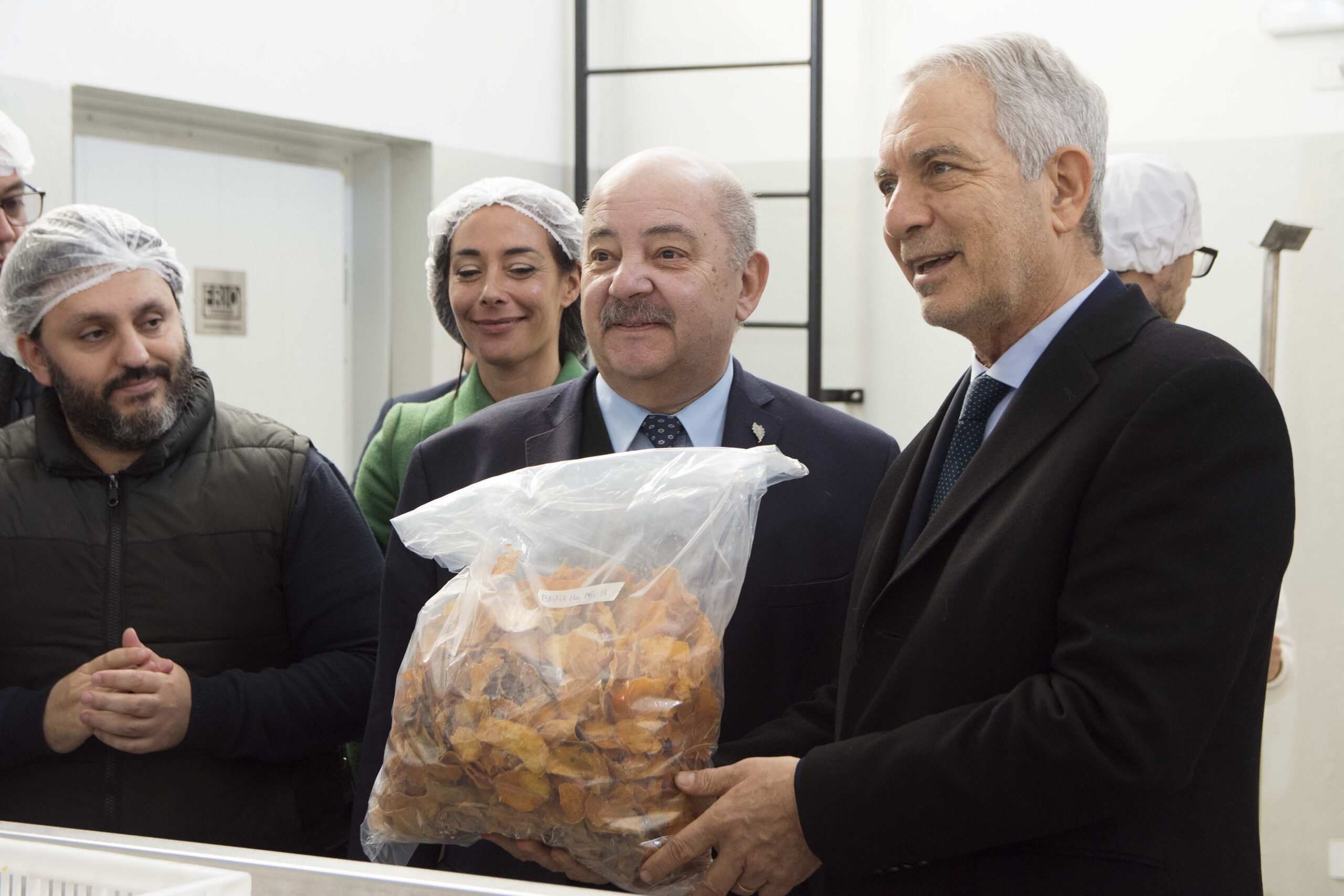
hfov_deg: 30.5
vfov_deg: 20.6
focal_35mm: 66
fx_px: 2464
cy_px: 448
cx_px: 672
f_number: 4.5
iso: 1250
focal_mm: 44
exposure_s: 1/125
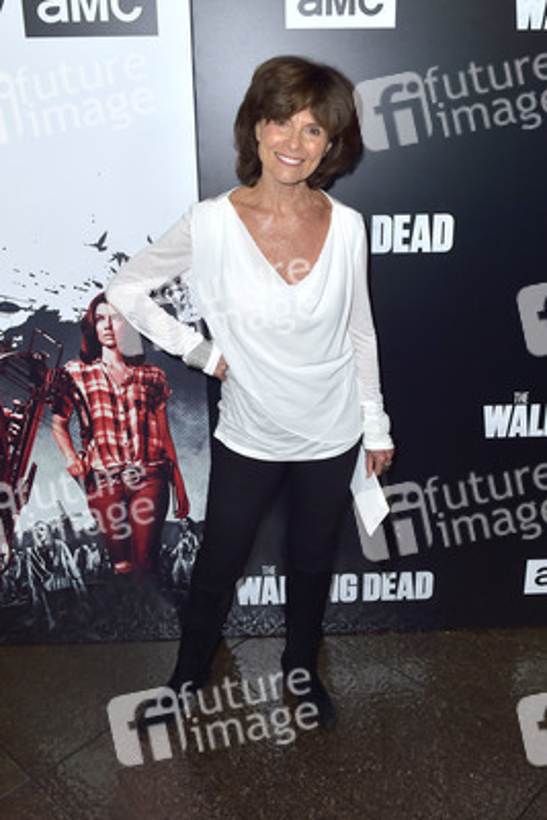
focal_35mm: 32
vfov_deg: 58.7
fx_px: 729
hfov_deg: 41.1
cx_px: 274
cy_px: 410
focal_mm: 32
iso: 400
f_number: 5.6
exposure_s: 1/200
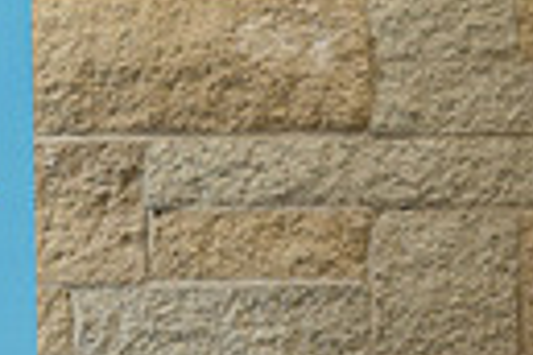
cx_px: -285
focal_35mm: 314
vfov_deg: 4.3
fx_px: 4649
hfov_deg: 6.5
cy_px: -411
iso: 400
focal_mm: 70
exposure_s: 1/60
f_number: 2.8
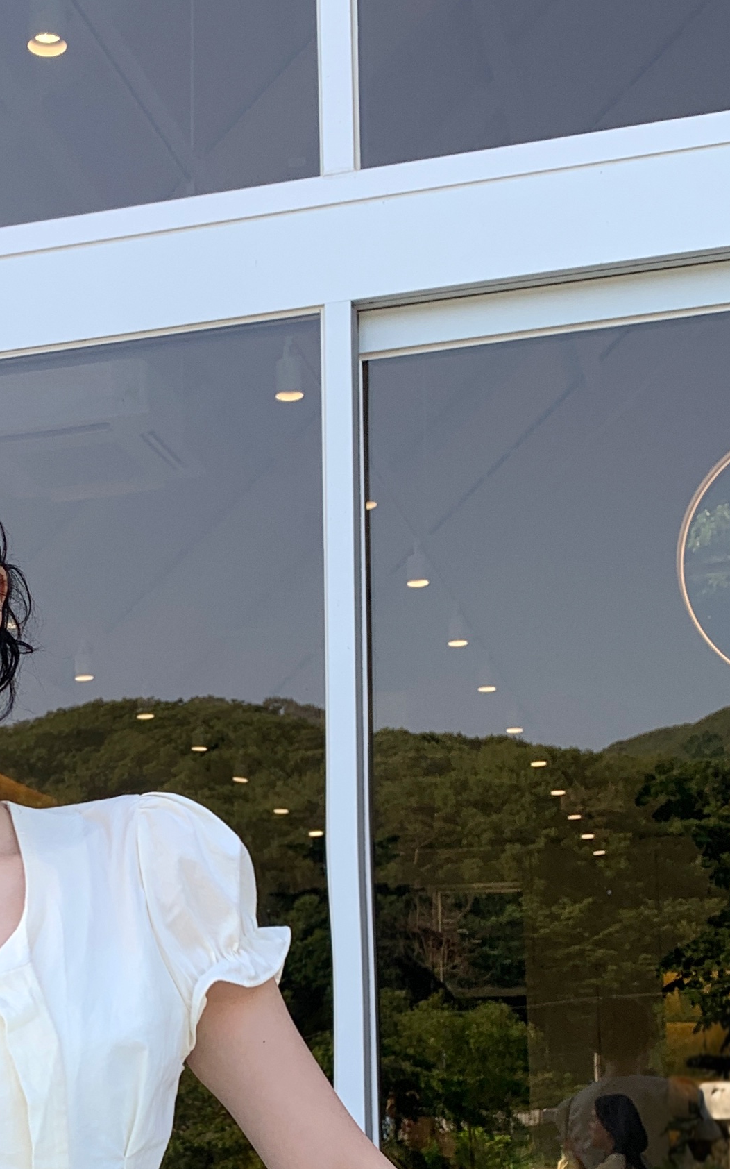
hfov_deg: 19.2
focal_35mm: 66
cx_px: 24
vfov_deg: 30.5
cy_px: 899
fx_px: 2102
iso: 25
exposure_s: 1/248
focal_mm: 4.25
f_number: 1.8
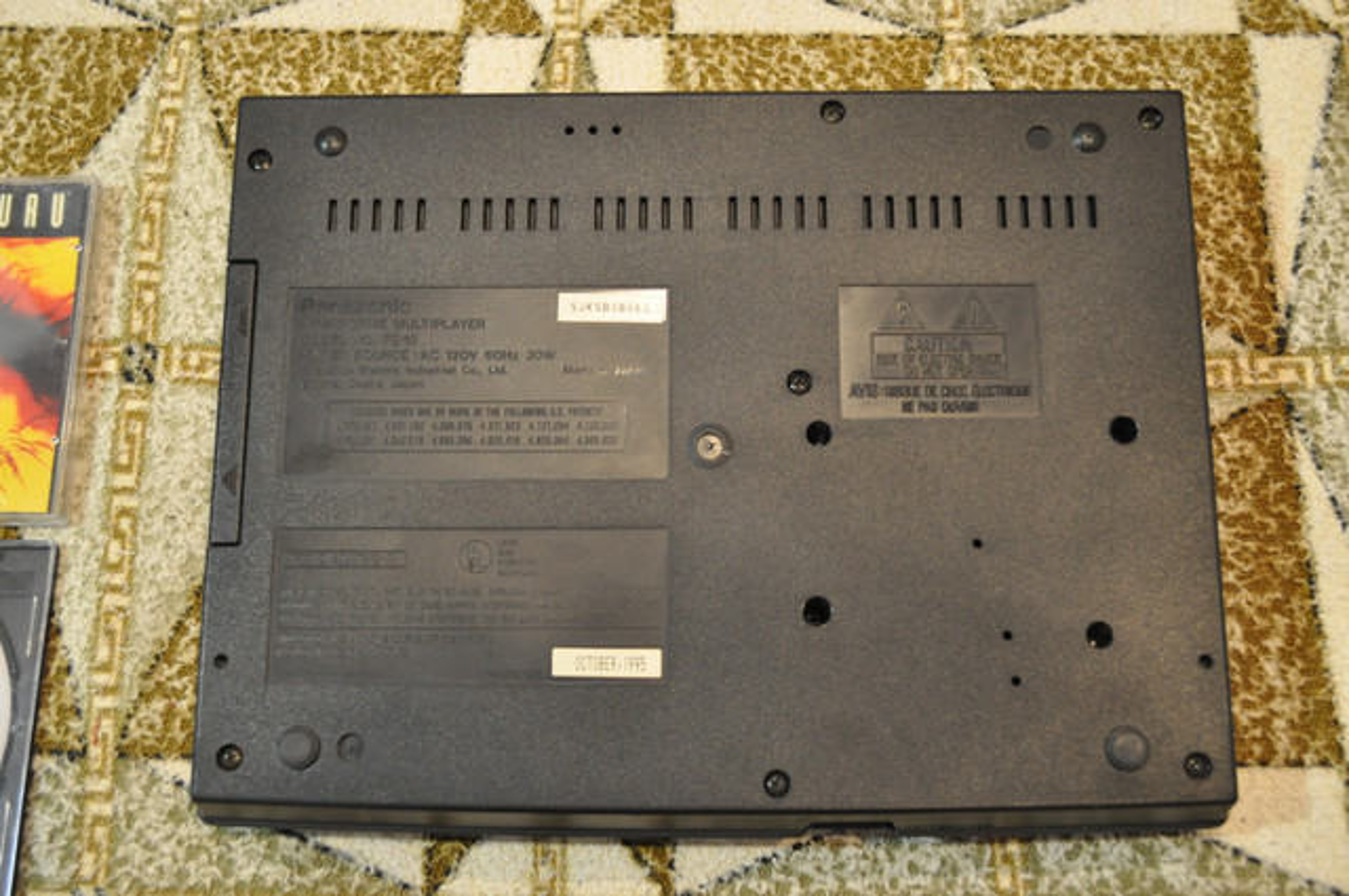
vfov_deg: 30.8
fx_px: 1628
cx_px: 674
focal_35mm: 44
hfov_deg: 45.0
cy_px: 448
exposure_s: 1/15
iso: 1600
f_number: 4.5
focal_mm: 29
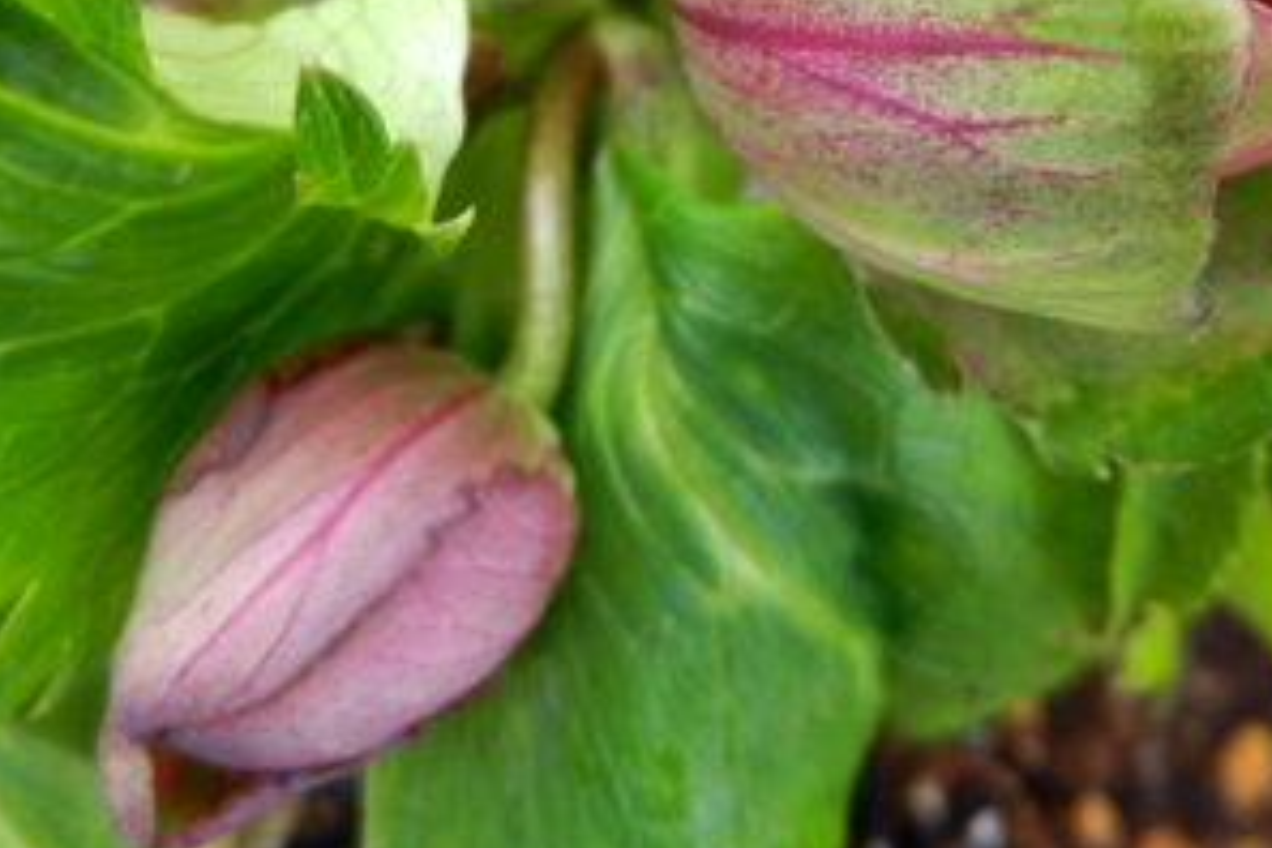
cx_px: 848
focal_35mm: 56
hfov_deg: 35.3
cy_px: -124
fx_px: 1979
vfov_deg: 22.6
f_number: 3.5
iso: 160
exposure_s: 1/50
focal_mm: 4.5
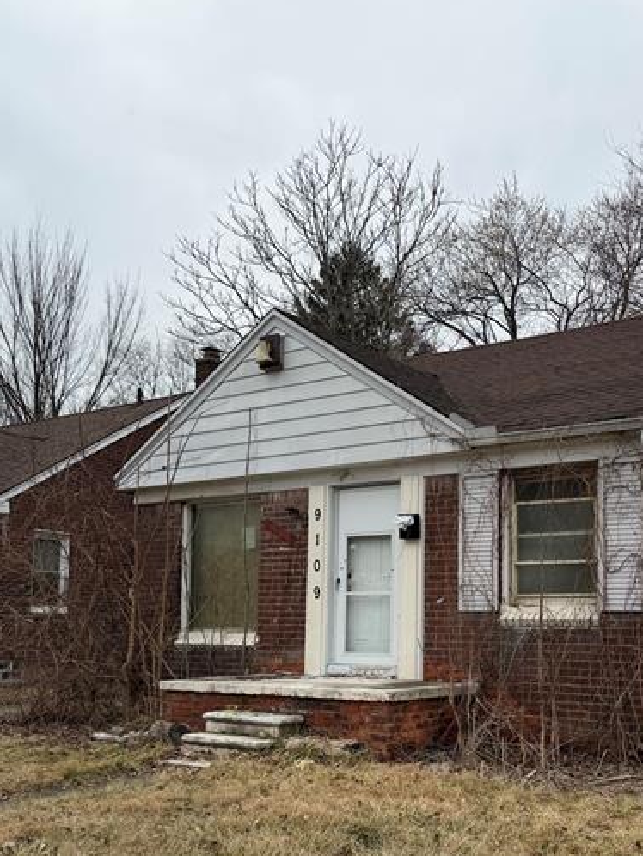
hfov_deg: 38.2
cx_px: 437
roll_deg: -0.6
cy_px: 541
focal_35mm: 37
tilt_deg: +3.9
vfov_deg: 49.6
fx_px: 916
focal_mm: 6.76
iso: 80
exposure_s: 1/2000
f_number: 1.78
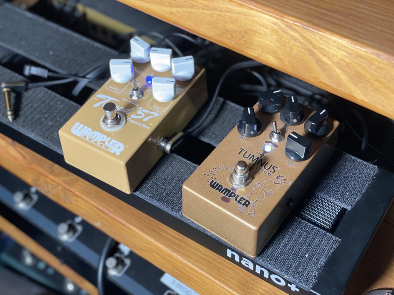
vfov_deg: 28.0
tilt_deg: -43.7
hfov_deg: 36.8
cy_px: 148
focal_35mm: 52
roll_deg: -2.9
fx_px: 592
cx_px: 197
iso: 250
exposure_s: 1/40
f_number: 2
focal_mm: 6
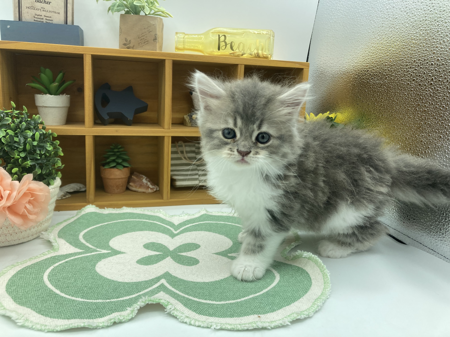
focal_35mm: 28
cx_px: 225
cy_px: 168
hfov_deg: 63.4
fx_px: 364
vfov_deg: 49.7
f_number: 1.8
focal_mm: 3.99
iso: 20
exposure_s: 1/444
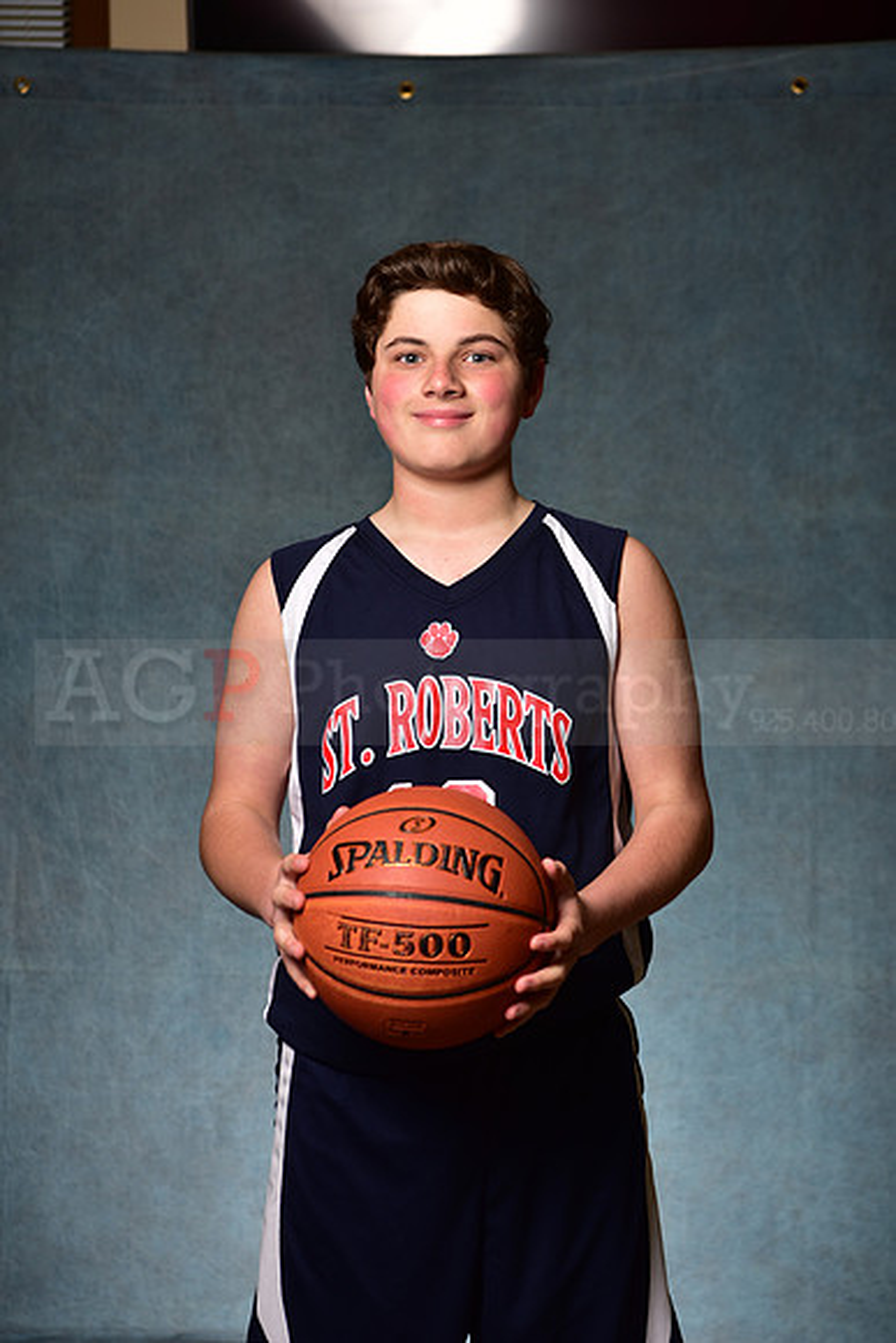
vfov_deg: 28.8
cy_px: 672
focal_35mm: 70
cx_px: 448
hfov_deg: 19.5
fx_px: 2612
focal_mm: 70
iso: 100
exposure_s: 1/200
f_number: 5
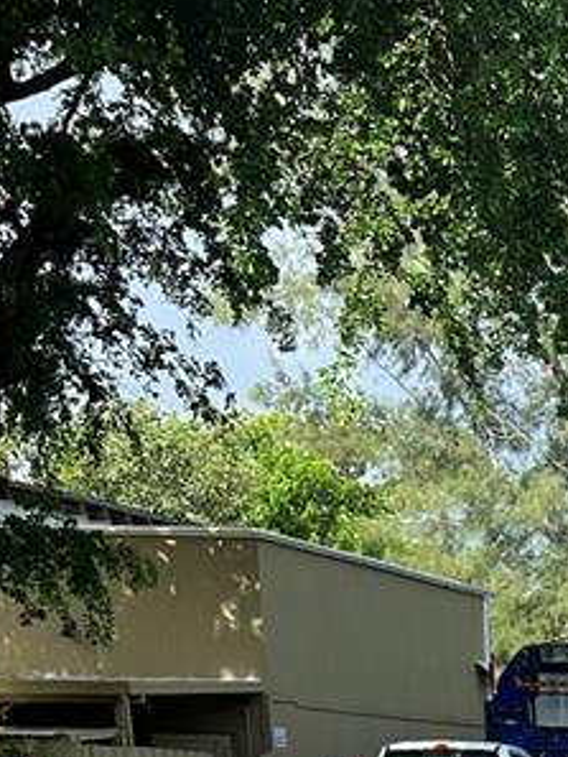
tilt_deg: -12.5
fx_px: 2296
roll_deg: -1.1
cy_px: 1305
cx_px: 1118
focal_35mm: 105
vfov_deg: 16.2
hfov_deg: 12.5
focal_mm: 5.7
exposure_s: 1/1838
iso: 50
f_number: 1.5
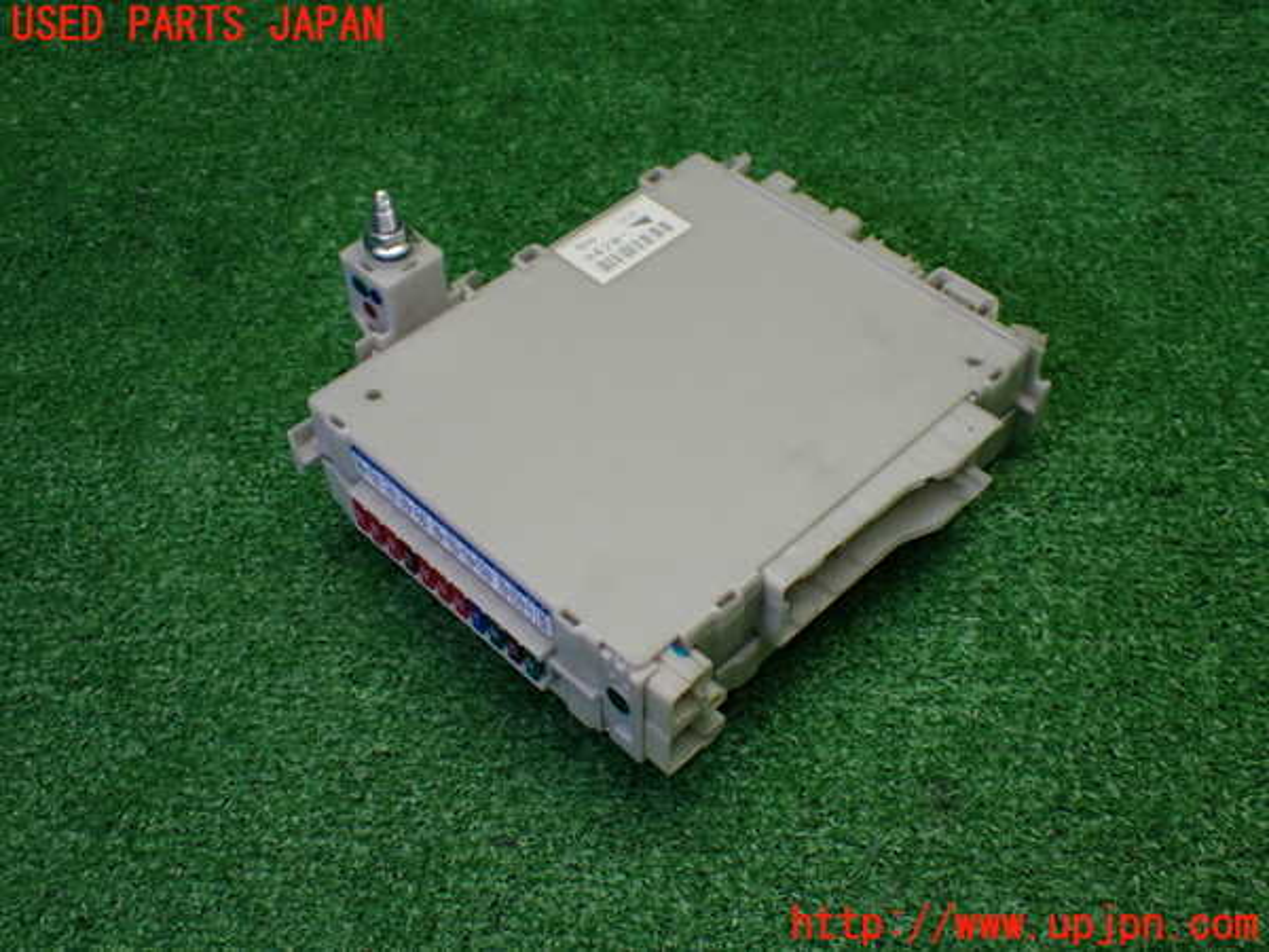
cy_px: 476
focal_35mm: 41
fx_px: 1503
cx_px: 634
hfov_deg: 45.8
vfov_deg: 35.1
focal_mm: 7.31
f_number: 2.8
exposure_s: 1/160
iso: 400
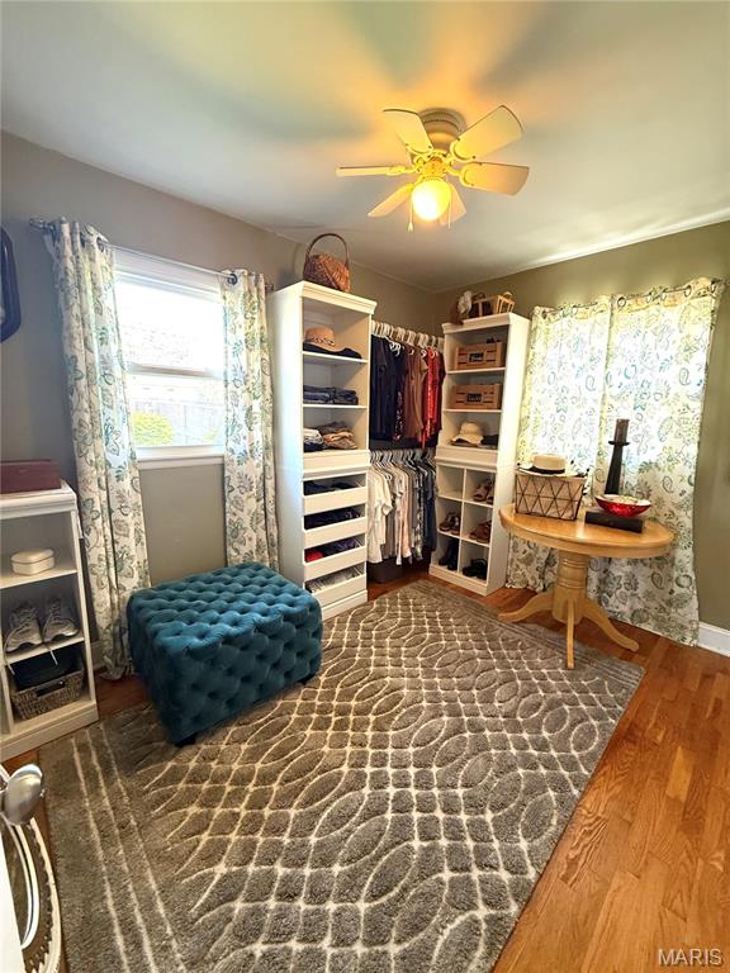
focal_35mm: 14
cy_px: 486
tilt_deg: -9.9
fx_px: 394
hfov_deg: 85.7
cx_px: 365
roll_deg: -1.9
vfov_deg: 102.1
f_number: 2.2
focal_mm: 2.22
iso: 400
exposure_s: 1/60
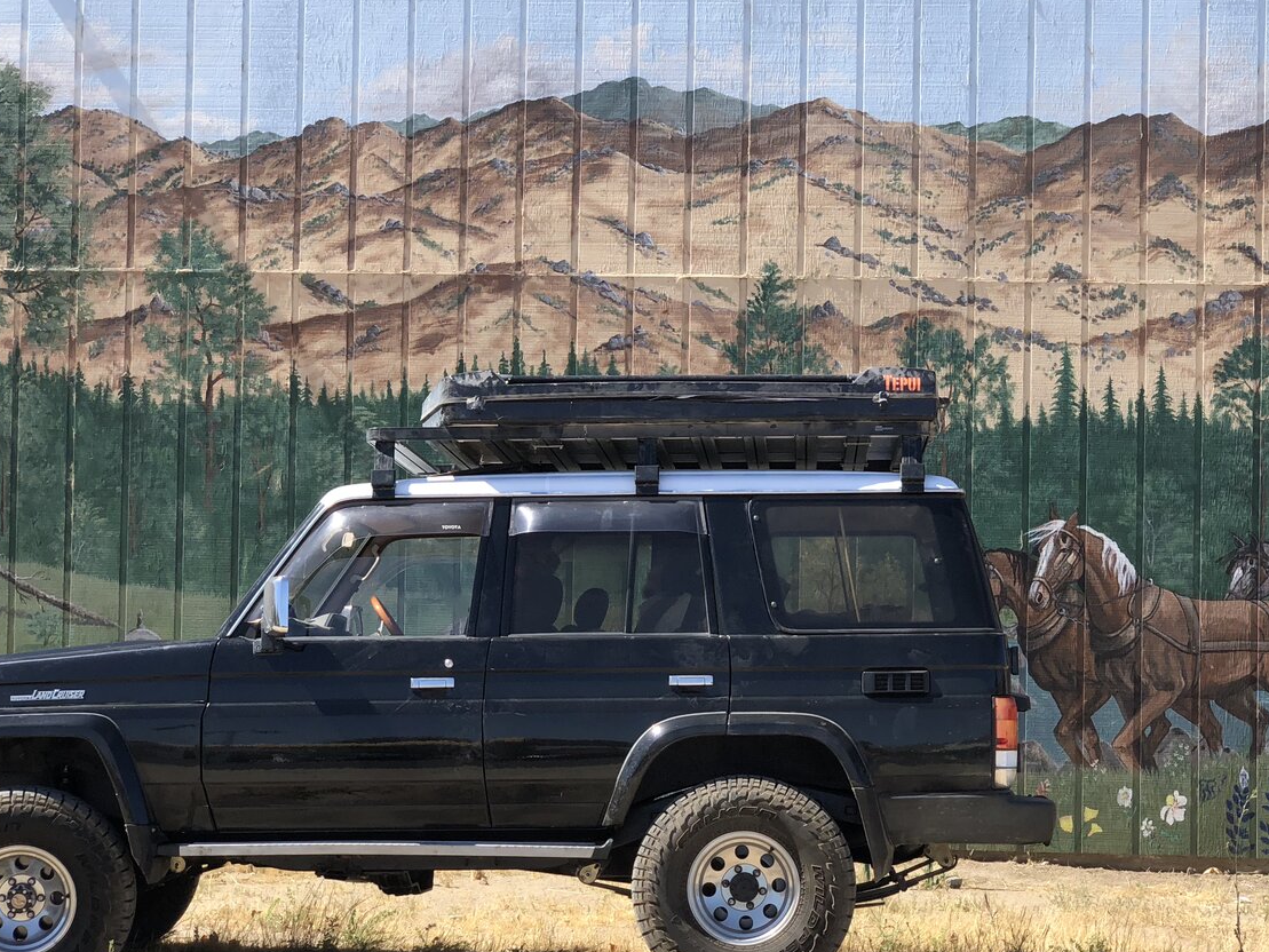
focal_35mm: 75
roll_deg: -0.4
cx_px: 788
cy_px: 406
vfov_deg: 19.6
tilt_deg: +1.7
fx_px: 2750
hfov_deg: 25.9
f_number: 2.4
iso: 16
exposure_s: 1/521
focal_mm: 6
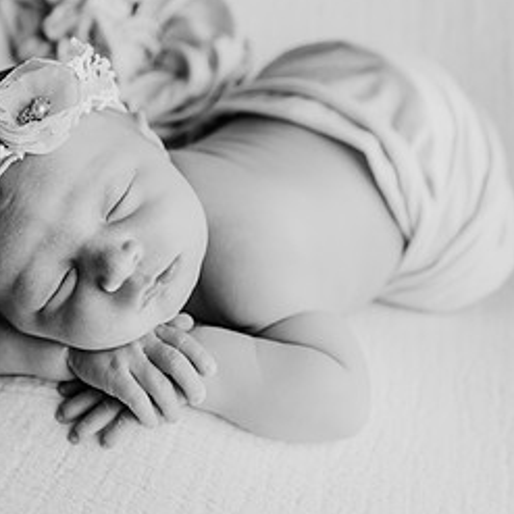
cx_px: 127
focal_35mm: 48
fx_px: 806
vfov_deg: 35.2
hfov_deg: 34.6
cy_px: 205
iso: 100
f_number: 3.2
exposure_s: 1/160
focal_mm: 24
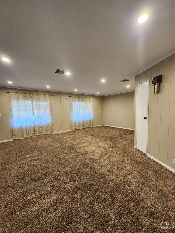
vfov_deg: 106.2
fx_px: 88
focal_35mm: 13
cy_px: 116
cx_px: 88
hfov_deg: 89.9
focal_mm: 2.2
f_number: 2.2
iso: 320
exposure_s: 1/60
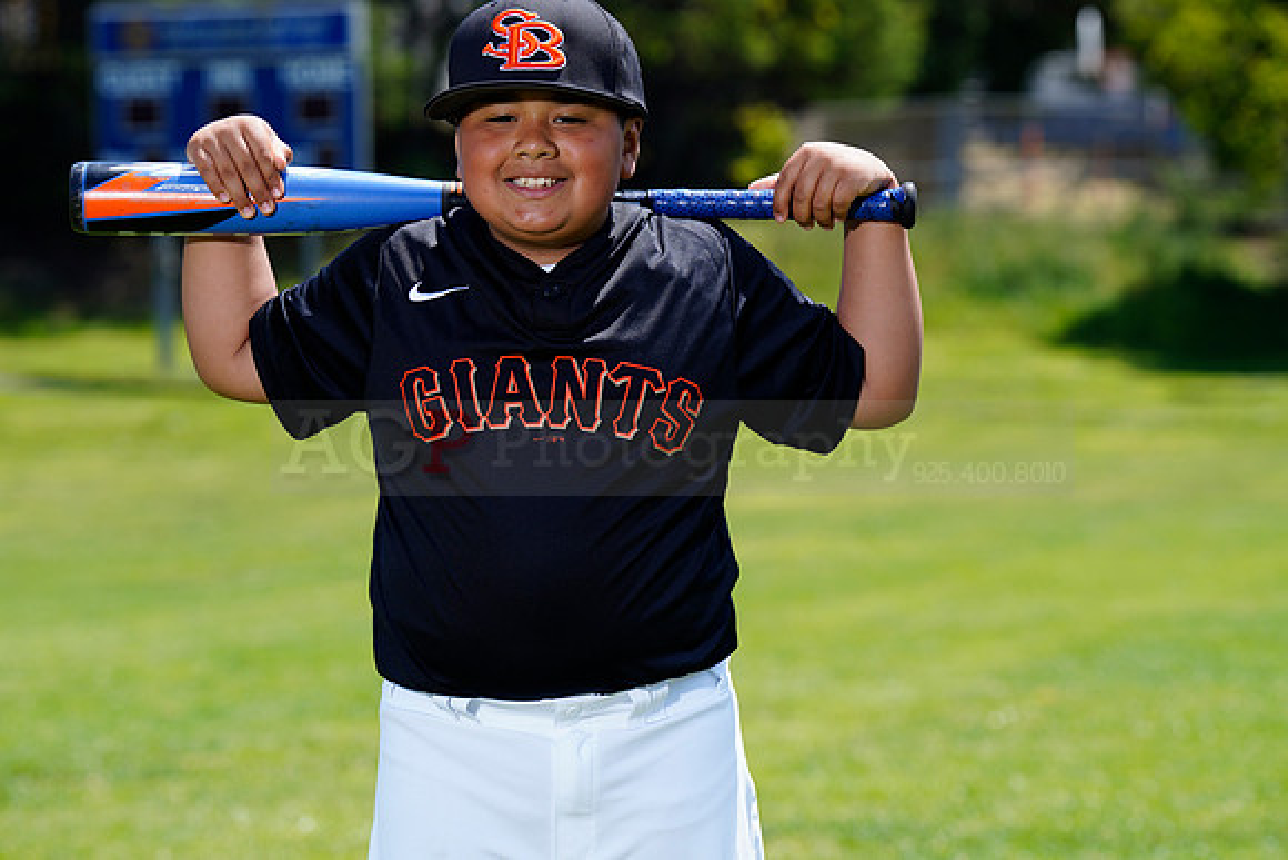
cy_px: 430
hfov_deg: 13.4
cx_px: 644
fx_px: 5475
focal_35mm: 153
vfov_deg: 9.0
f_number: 6.3
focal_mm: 153
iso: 100
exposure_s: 1/250
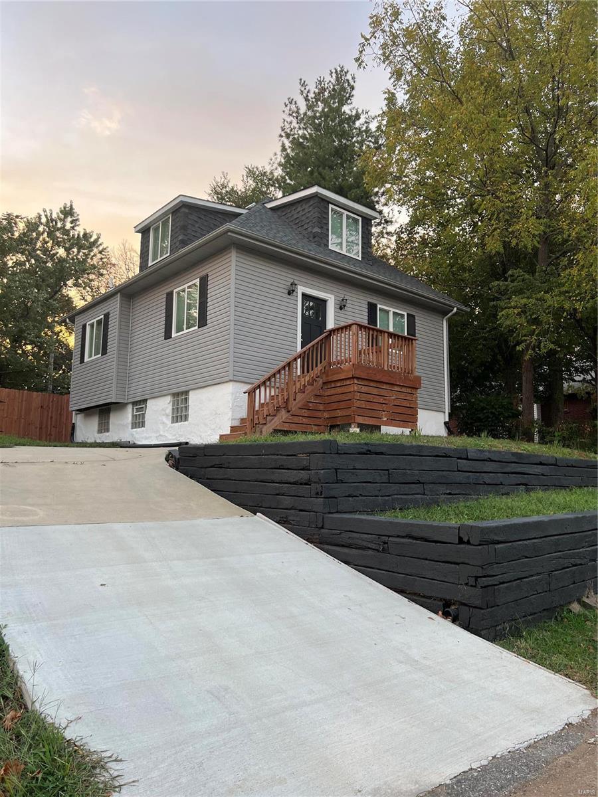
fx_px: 599
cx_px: 299
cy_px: 398
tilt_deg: +9.0
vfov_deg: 67.3
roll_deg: +0.0
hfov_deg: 53.1
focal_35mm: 26
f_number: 1.5
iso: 80
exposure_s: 1/121
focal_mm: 5.7
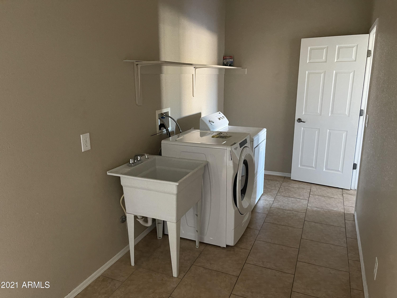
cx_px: 198
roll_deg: +0.0
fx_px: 298
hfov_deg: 67.3
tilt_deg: -14.4
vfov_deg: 53.1
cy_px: 149
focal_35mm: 26
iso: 640
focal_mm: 5.1
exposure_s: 1/37
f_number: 1.6
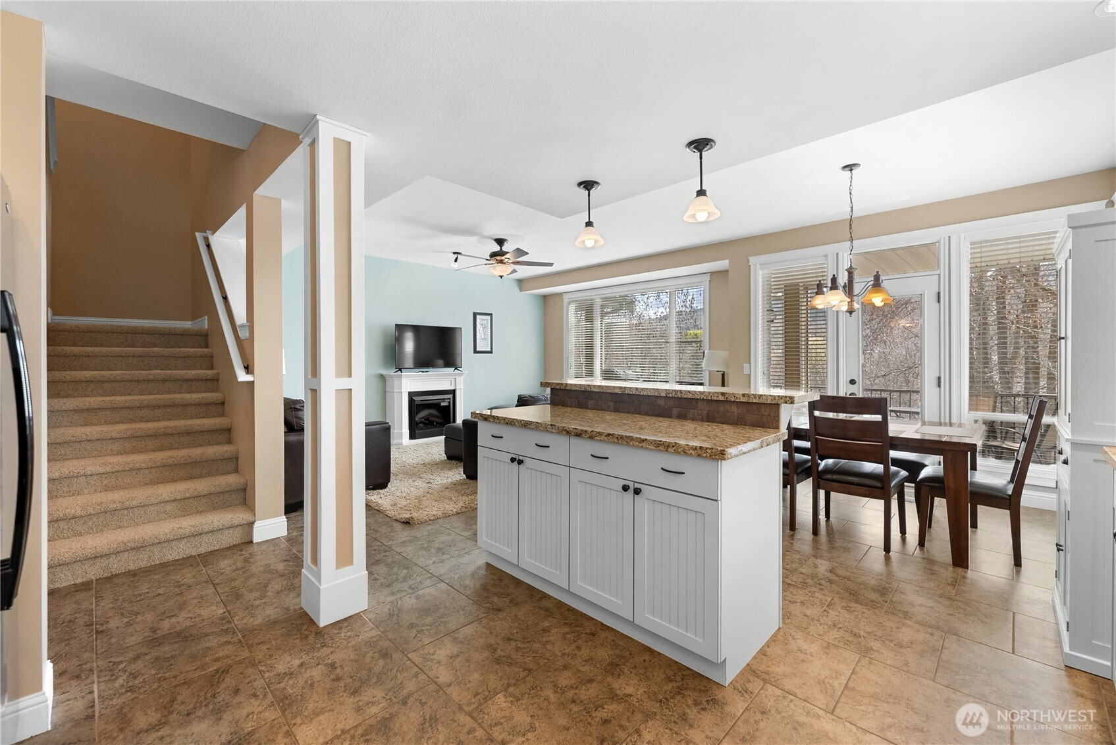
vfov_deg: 81.3
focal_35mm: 14
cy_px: 372
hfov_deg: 104.2
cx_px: 558
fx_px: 434
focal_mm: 14
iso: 400
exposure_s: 1/60
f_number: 4
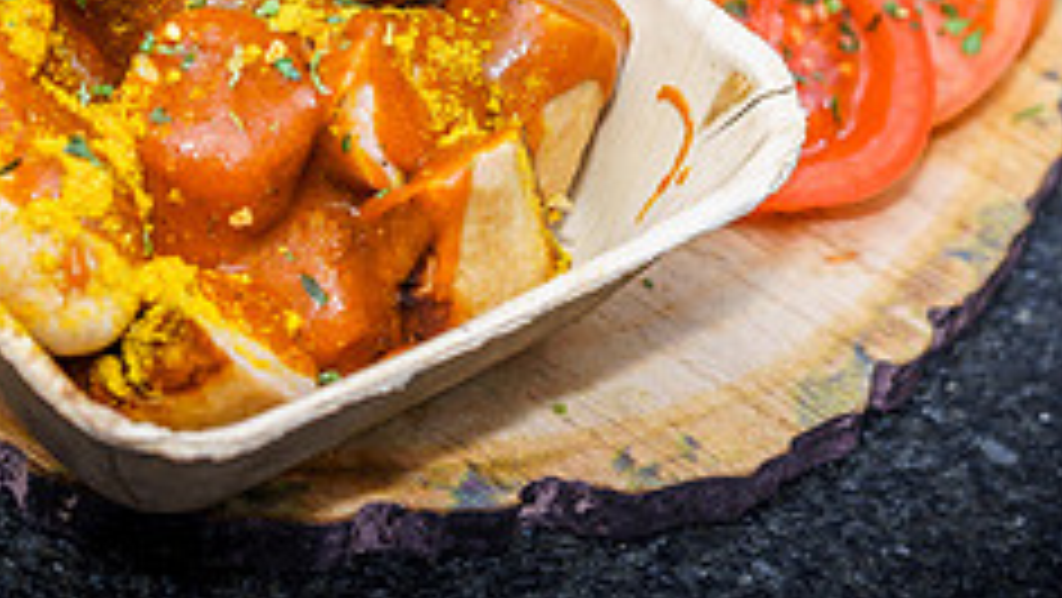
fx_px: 5099
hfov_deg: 11.9
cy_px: 37
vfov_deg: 6.7
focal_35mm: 181
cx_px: 287
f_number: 4
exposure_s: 1/250
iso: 100
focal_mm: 70
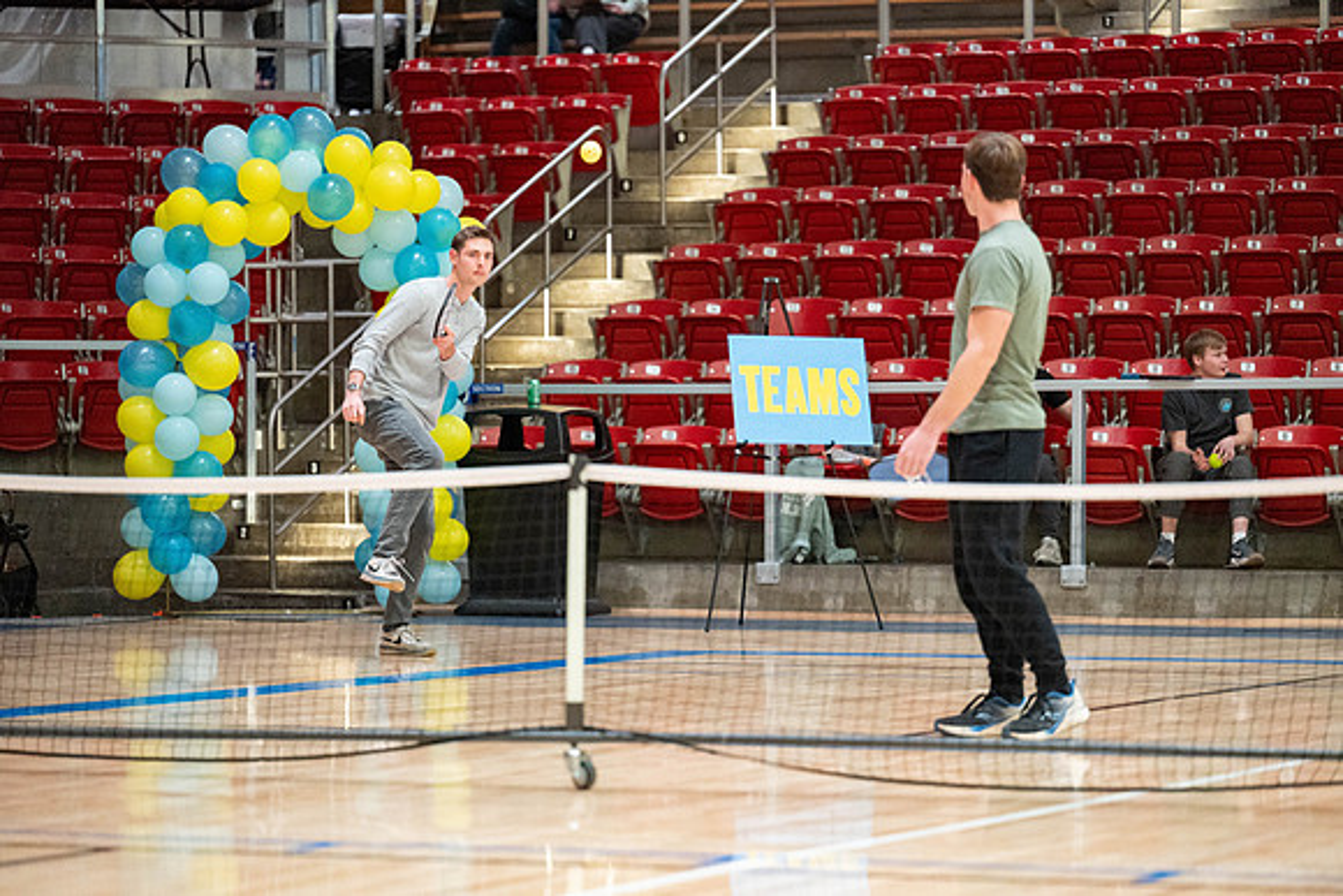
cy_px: 448
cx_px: 672
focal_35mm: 135
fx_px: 5037
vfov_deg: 10.2
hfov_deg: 15.2
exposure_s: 1/500
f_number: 2.8
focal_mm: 135
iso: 5000
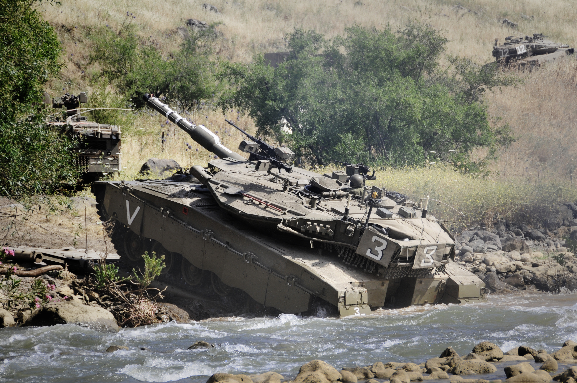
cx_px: 288
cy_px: 192
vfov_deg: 9.6
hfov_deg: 14.4
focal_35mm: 142
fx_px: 2281
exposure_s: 1/640
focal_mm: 95
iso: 200
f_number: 5.3
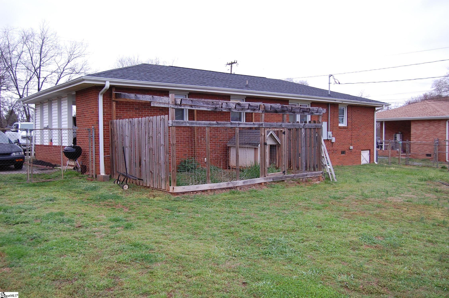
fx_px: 374
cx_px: 224
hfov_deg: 62.0
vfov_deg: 43.5
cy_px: 149
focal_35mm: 30
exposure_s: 1/60
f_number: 4
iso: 400
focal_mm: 20
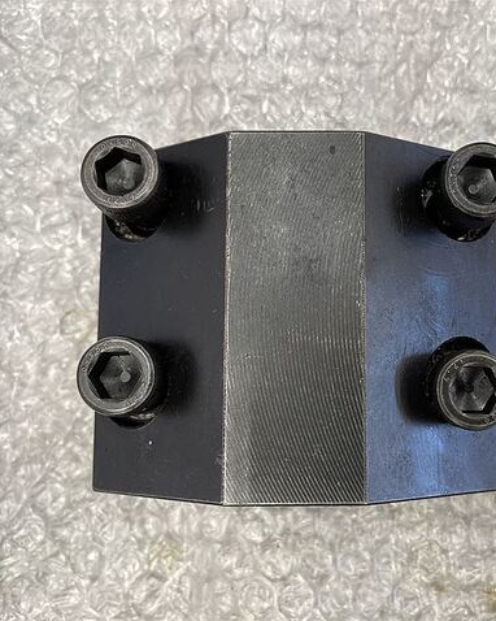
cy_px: 310
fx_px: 624
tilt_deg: -86.8
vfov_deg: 52.9
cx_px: 334
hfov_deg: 42.7
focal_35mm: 34
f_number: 1.6
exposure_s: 1/112
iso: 125
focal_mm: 5.1
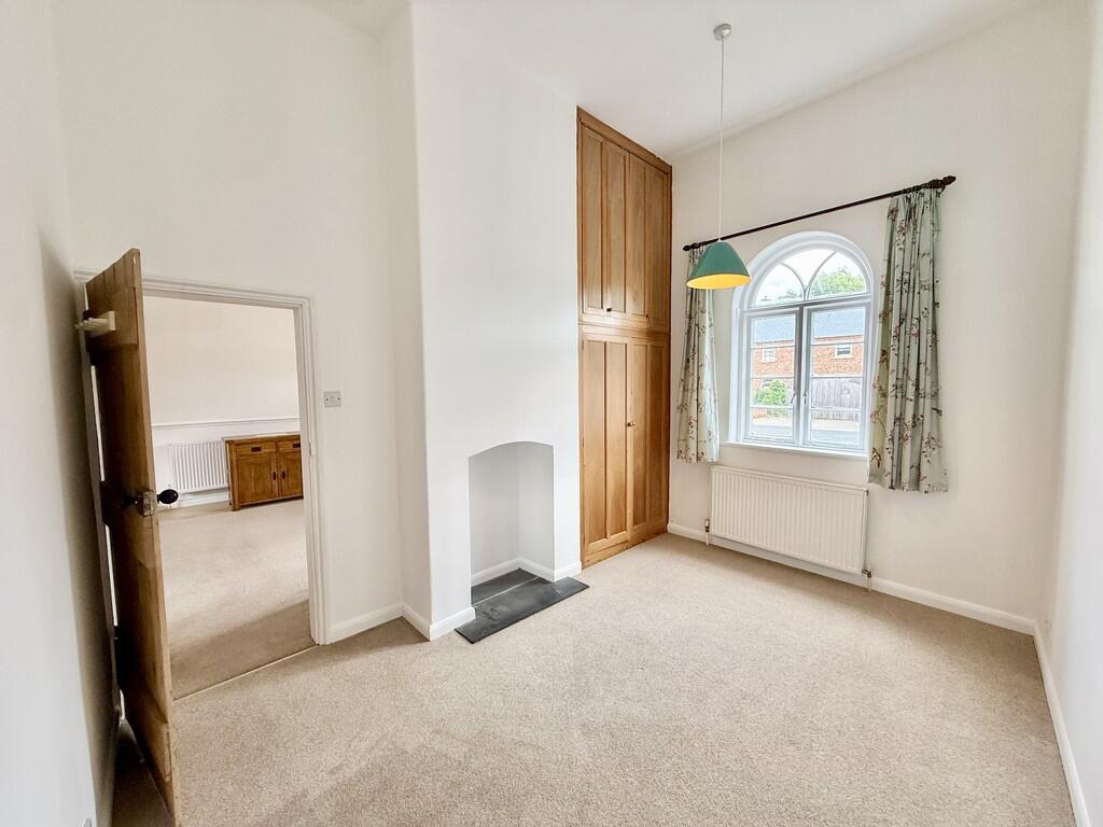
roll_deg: +0.6
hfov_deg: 102.1
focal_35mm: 14
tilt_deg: -3.5
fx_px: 446
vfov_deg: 85.7
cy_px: 414
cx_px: 552
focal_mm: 2.22
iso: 160
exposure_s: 1/99
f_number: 2.2
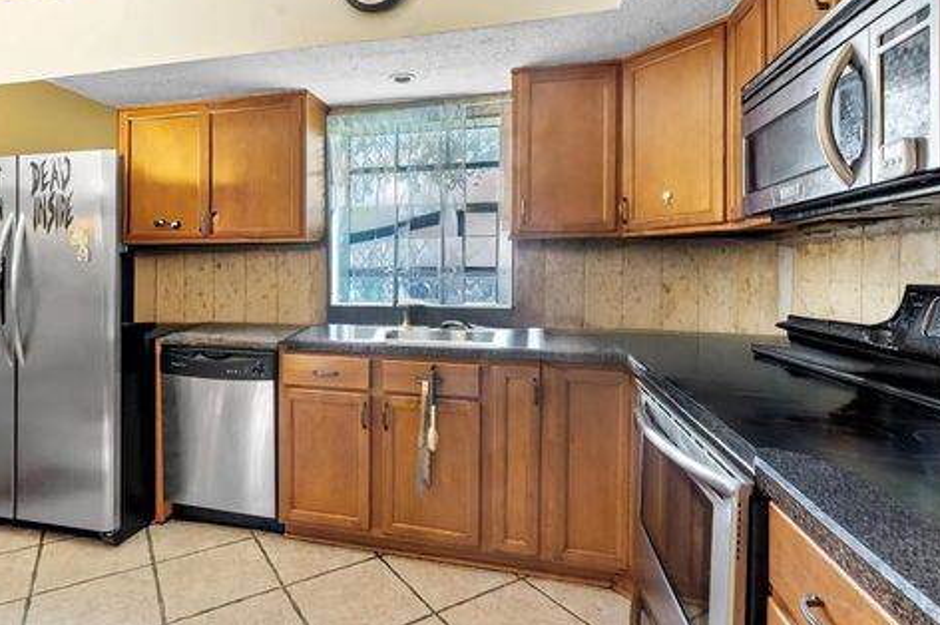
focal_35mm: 19
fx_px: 496
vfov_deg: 64.2
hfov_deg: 86.2
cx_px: 392
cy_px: 269
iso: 400
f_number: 8
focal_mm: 14
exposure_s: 1/13
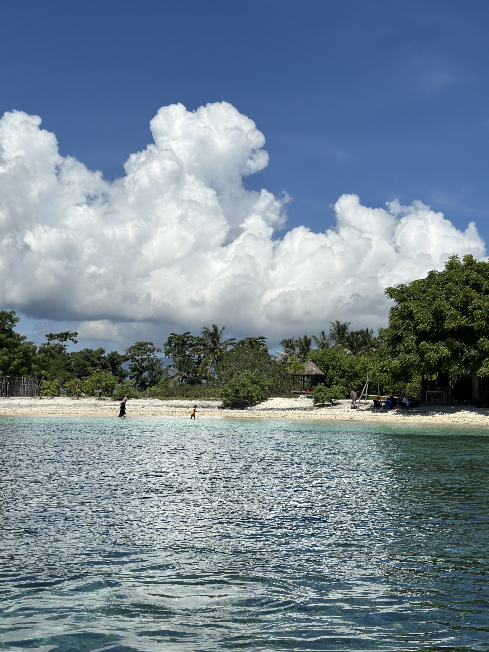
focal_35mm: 48
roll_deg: -0.7
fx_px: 904
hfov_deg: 30.3
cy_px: 326
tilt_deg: +5.3
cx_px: 244
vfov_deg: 39.7
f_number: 1.78
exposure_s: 1/18868
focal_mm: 6.86
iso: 100
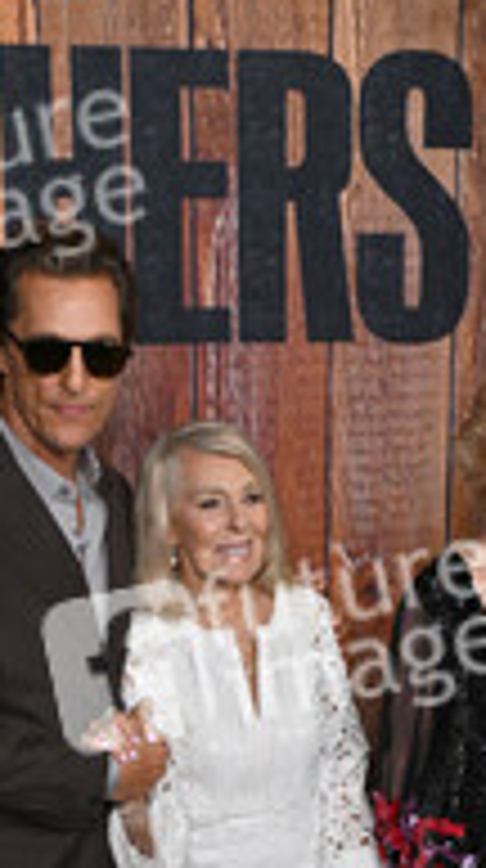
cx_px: 405
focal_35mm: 76
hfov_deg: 15.7
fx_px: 1748
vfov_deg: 26.4
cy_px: 872
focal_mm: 35
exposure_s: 1/250
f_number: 7.1
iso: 1000
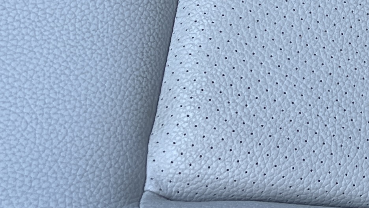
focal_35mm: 122
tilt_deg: -62.5
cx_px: 492
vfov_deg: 9.7
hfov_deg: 16.5
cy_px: -82
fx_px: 1194
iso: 100
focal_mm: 5.7
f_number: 1.5
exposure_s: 1/121
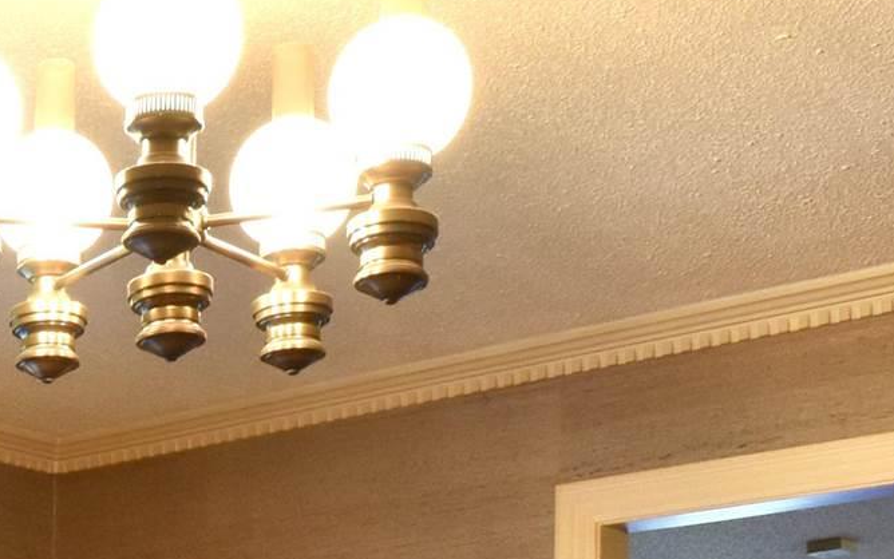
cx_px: -221
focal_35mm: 91
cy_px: 1028
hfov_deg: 20.9
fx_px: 2226
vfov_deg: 12.9
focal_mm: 13
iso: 400
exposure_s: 1/3
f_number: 10
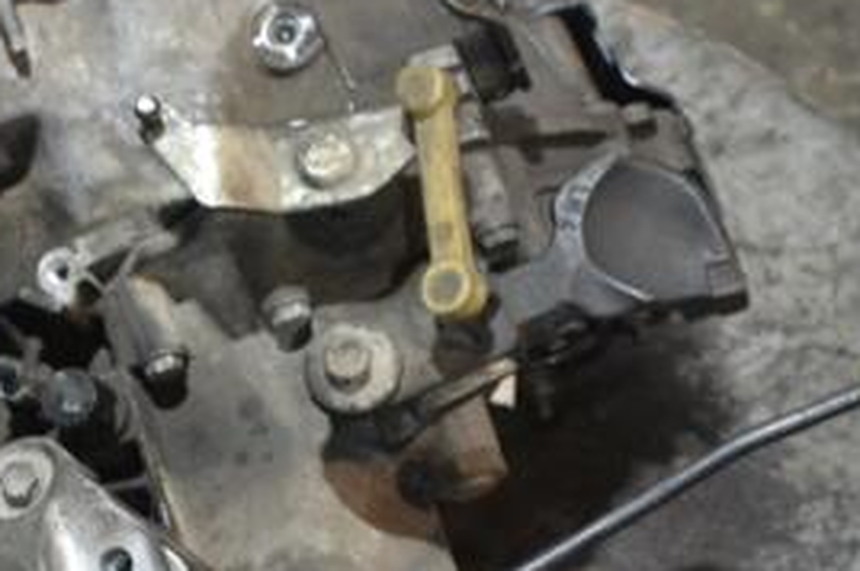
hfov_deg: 13.8
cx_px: 157
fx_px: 3531
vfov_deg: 9.2
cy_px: 401
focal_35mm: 148
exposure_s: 1/40
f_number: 5.3
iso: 3200
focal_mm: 44
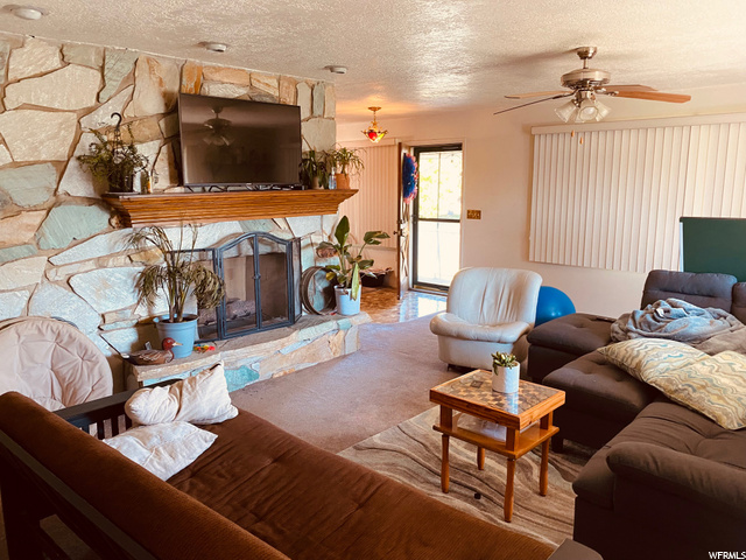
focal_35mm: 26
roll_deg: +0.5
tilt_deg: -7.9
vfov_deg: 53.1
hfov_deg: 67.3
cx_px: 373
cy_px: 280
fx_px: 560
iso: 200
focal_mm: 4.25
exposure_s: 1/60
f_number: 1.8
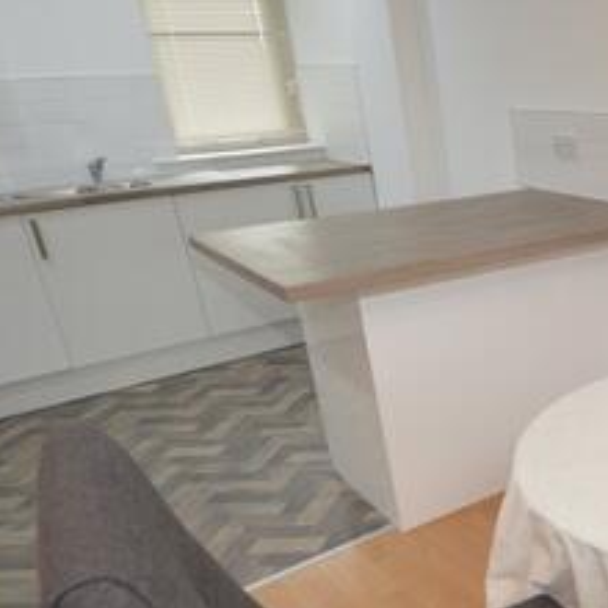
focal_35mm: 37
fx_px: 735
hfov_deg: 37.1
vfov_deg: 44.3
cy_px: 406
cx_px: 683
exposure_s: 1/60
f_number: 3.5
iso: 560
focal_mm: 10
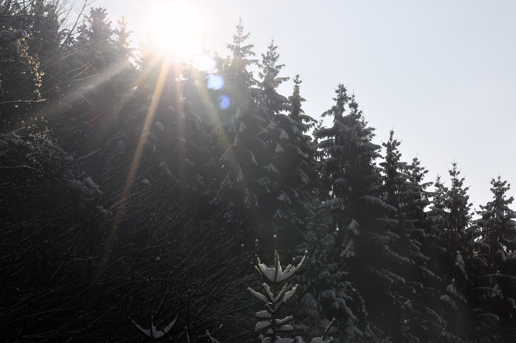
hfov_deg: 19.5
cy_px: 172
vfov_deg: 13.0
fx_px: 1503
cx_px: 258
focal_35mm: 105
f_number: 11
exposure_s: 1/750
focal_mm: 70
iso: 400
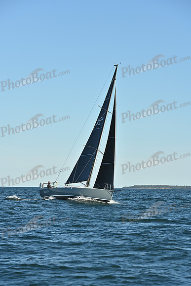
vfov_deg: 15.2
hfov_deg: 10.2
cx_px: 96
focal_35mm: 135
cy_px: 143
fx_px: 1074
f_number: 8
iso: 320
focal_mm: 135
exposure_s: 1/1250
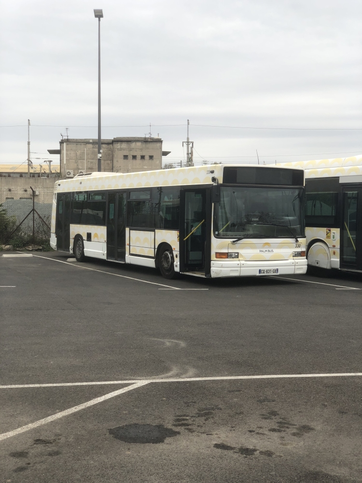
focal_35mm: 52
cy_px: 242
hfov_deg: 28.0
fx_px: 725
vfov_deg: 36.8
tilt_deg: -1.8
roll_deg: -0.3
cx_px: 181
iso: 16
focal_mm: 6
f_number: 2.4
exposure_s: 1/178
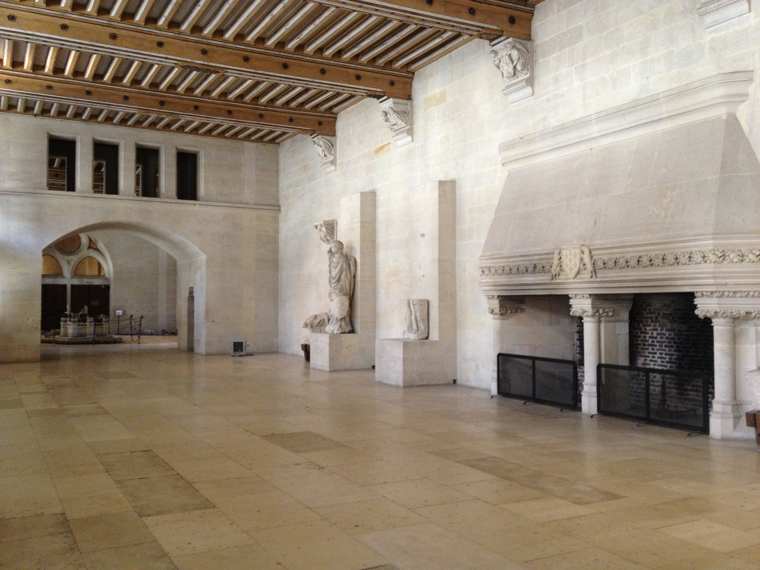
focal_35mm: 35
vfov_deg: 40.7
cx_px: 380
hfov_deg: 52.6
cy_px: 285
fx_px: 768
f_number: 2.4
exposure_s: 1/20
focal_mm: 4.28
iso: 200
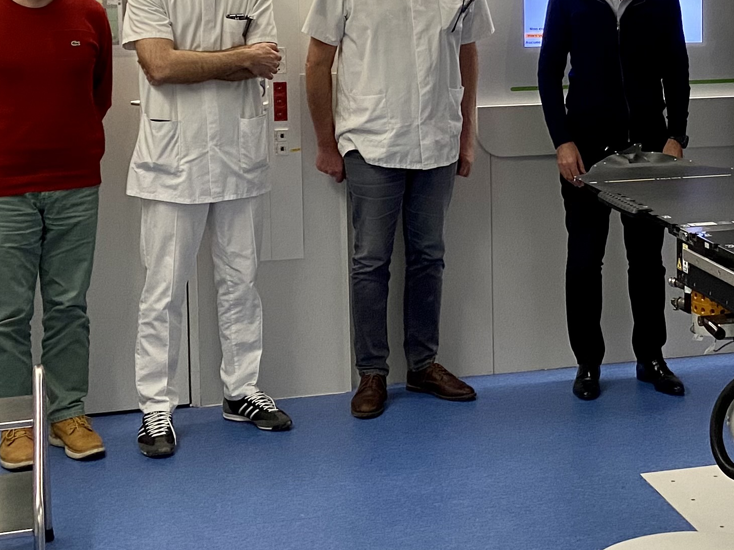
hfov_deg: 26.6
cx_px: 580
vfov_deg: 20.2
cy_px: 109
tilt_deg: -6.4
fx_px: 1527
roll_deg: +1.3
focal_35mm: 72
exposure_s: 1/48
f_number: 1.8
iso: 160
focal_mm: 4.25
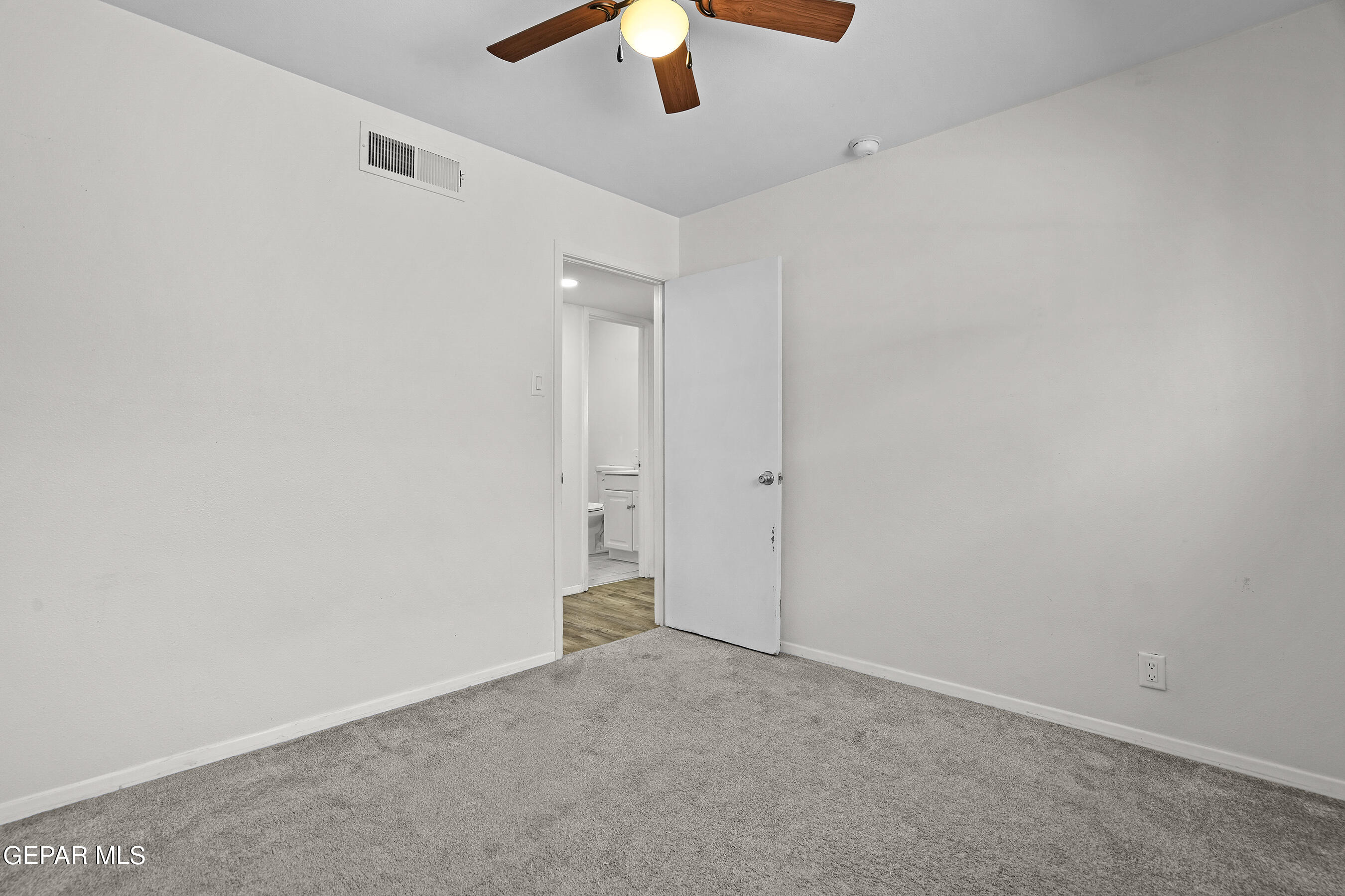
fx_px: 598
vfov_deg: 73.7
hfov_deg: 96.7
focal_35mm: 16
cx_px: 672
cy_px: 448
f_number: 8
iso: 500
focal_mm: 16
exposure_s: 1/4
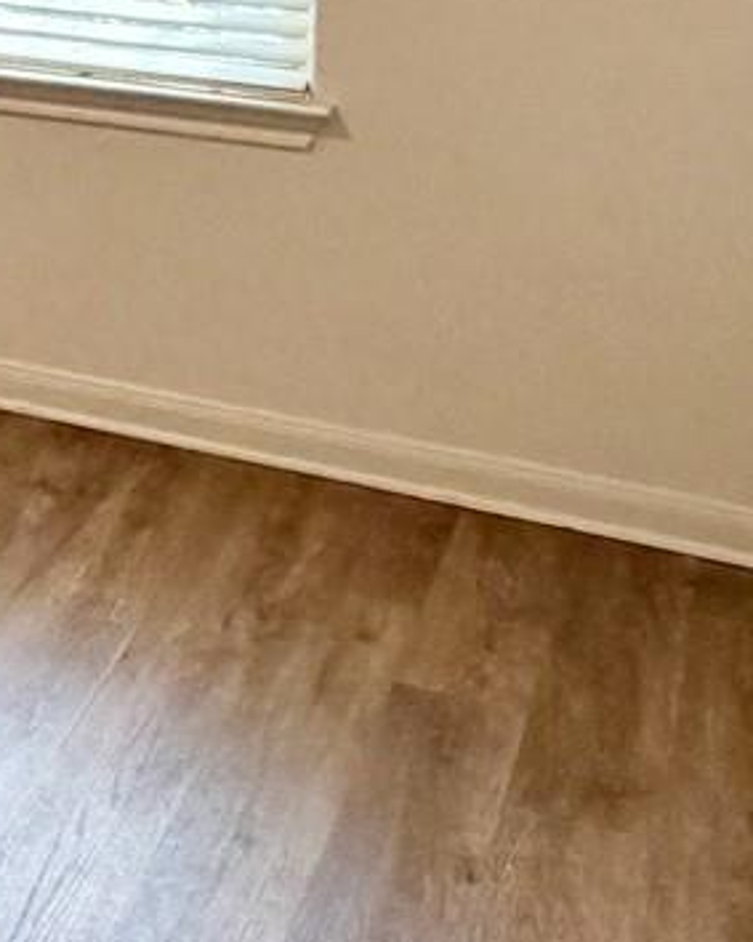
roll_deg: +1.5
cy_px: -189
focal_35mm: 79
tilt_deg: -5.3
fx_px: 2202
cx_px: -929
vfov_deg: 22.3
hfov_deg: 14.5
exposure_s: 1/121
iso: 200
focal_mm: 2.22
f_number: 2.2
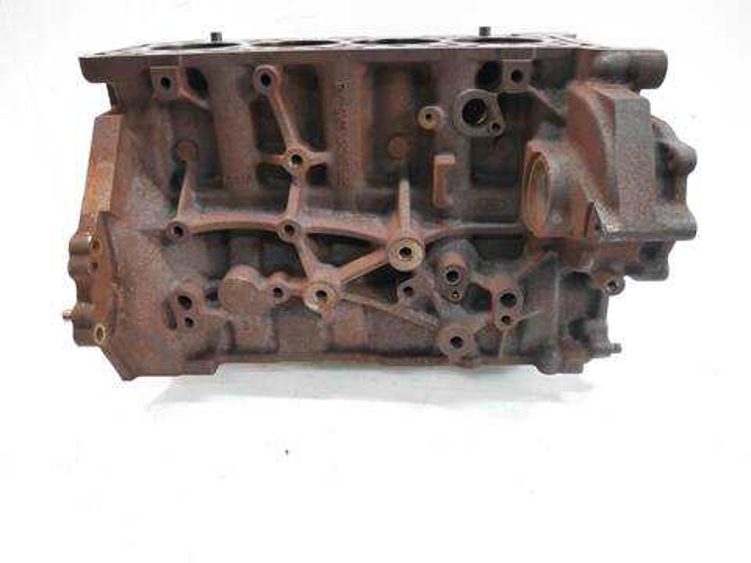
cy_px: 282
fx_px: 564
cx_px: 376
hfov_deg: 67.3
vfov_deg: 53.1
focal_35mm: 26
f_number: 3.5
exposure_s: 1/60
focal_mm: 13
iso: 1000
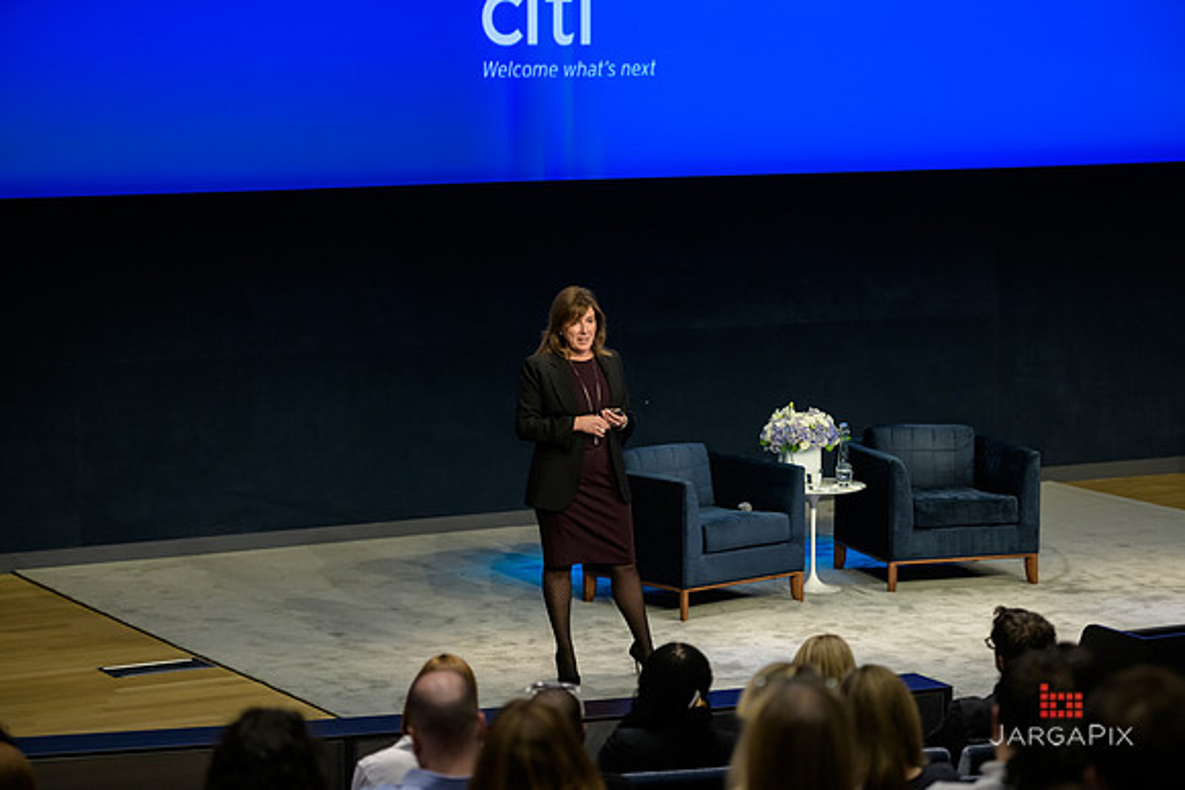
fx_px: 3457
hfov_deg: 19.5
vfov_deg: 13.0
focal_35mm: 105
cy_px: 395
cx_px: 592
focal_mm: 105
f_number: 3.2
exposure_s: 1/200
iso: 1600
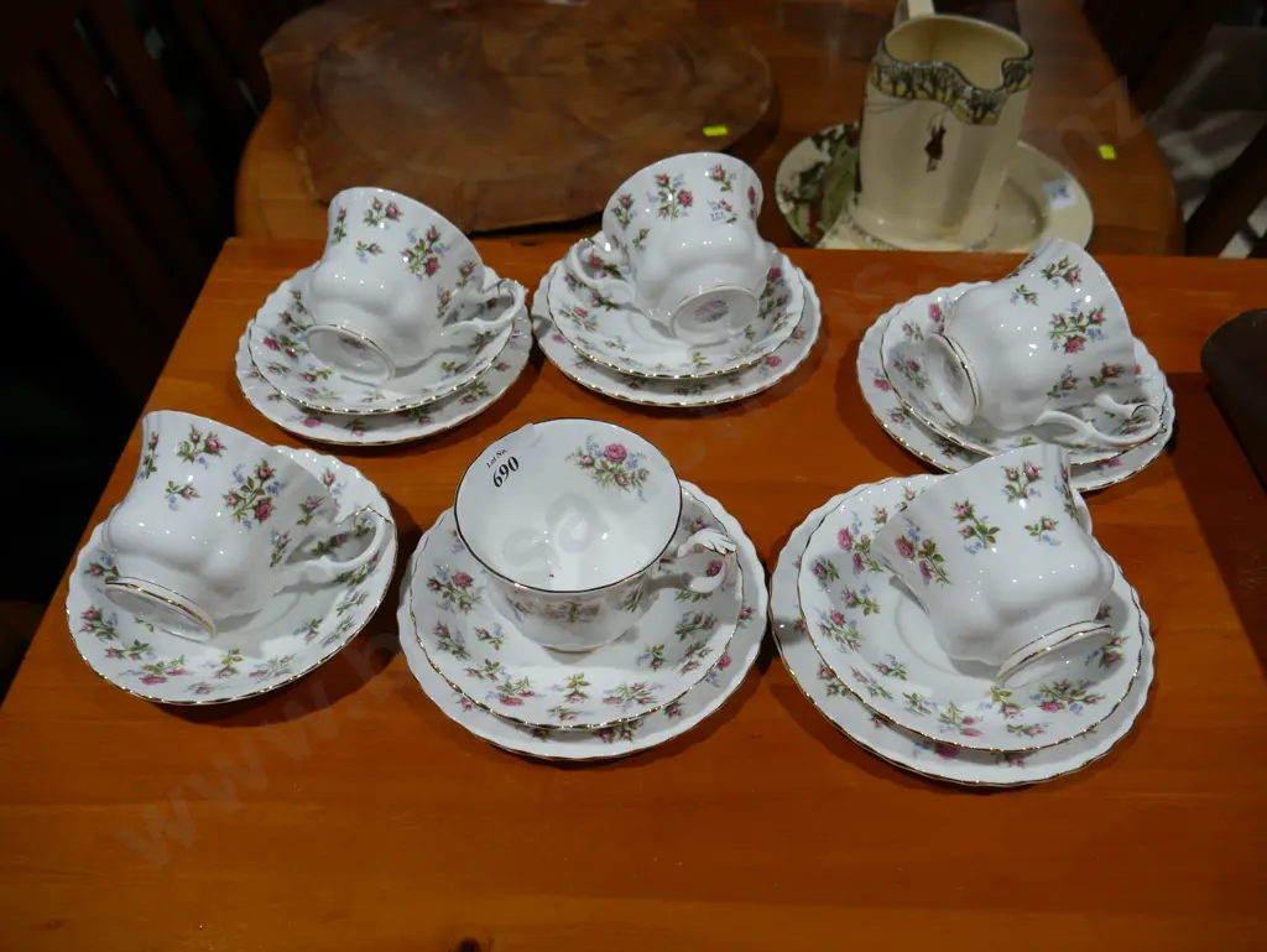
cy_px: 476
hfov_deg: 63.4
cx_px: 634
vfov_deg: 49.8
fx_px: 1025
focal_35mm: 28
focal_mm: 14
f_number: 4
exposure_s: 1/160
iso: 200
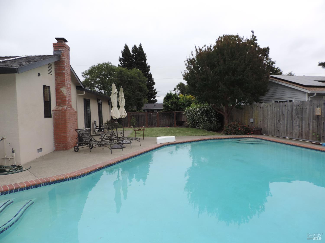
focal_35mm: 24
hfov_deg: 71.6
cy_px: 122
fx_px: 225
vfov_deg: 56.8
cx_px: 162
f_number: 3
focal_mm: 4.3
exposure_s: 1/1250
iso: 200
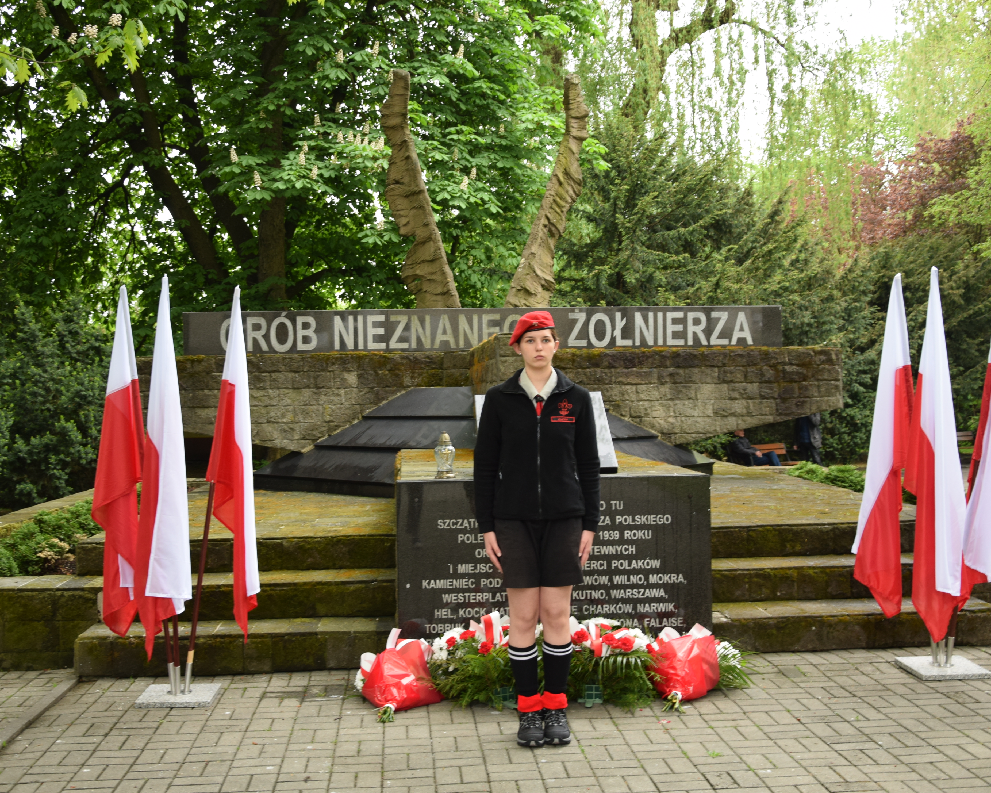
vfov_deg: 36.5
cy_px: 399
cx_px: 500
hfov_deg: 44.8
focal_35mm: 41
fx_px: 1203
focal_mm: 24
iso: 400
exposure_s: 1/80
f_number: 4.5
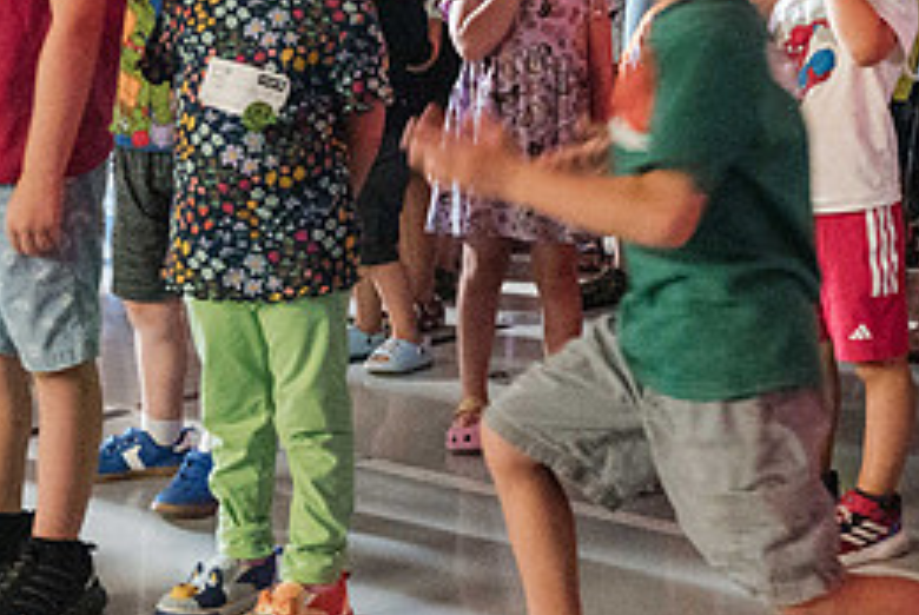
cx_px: 644
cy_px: 80
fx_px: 1814
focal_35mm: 71
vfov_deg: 19.0
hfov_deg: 28.2
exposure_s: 1/50
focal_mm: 30
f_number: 4
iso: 25600
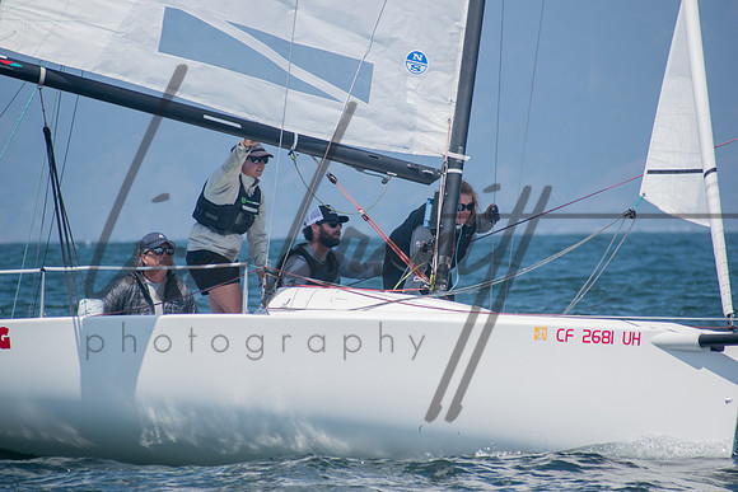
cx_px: 369
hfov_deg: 5.3
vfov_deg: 3.5
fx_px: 7996
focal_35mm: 390
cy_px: 246
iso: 400
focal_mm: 260
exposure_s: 1/1250
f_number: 8
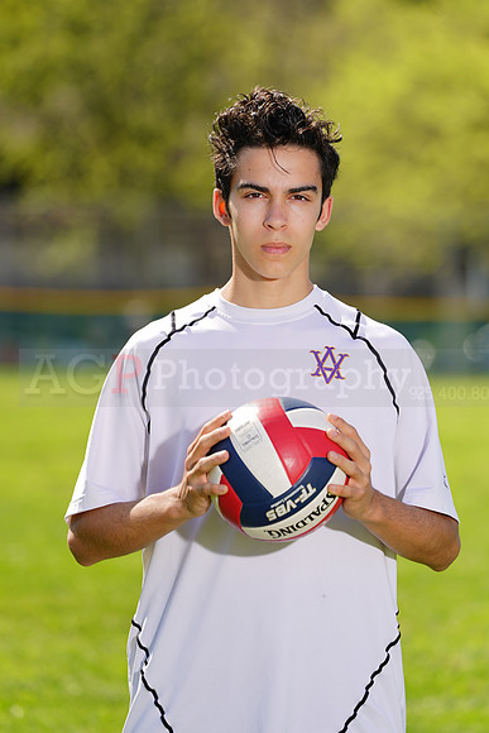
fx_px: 6414
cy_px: 366
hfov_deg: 4.4
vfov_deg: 6.5
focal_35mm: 315
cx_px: 244
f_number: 7.1
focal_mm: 315
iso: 64
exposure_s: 1/200
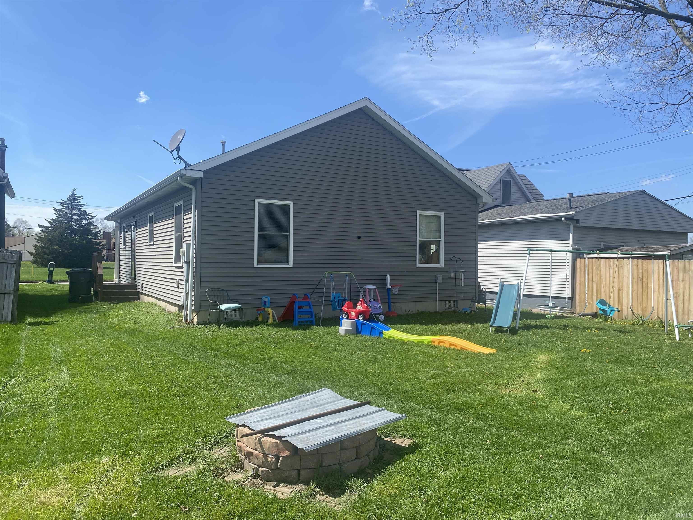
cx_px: 346
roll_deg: -0.7
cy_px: 260
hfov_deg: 67.3
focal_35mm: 26
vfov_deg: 53.1
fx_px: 521
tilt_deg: -0.8
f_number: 1.8
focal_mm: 4.25
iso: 32
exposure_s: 1/2571
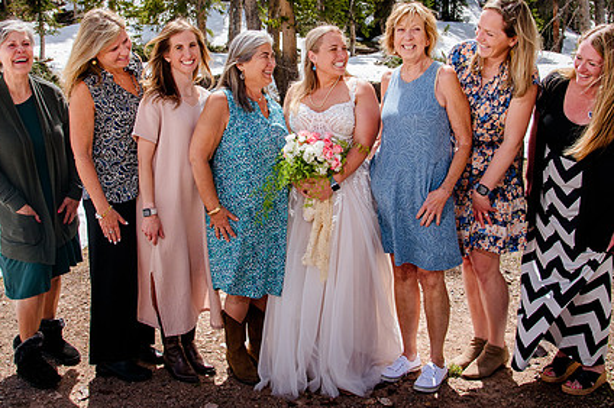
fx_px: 665
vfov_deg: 33.9
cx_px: 288
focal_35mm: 39
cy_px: 142
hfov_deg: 49.6
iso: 400
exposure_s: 1/320
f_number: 7.1
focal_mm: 24
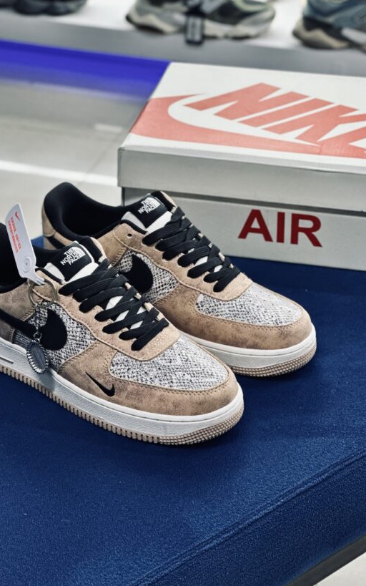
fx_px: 1484
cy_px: 274
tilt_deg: -28.6
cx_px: 166
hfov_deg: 14.1
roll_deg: -1.2
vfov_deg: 22.3
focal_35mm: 93
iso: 200
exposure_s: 1/100
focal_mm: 9
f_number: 2.8
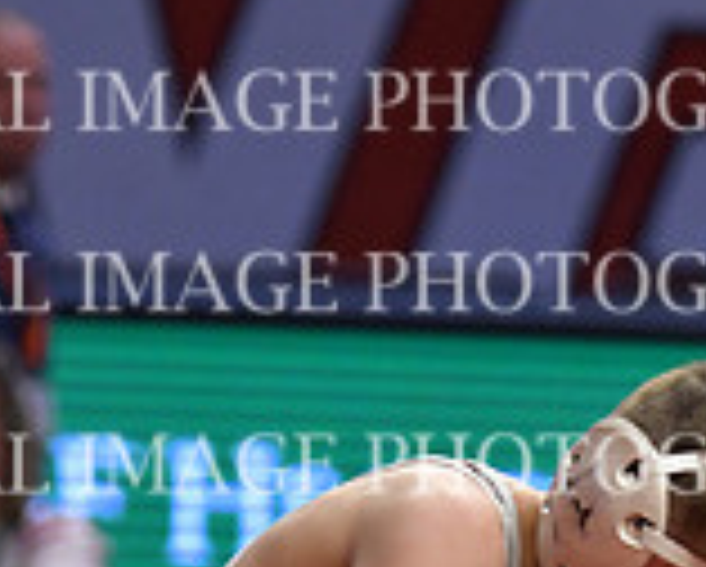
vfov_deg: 2.6
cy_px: 736
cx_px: 342
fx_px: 12594
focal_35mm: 602
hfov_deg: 3.2
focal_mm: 116
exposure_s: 1/1250
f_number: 2.8
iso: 2500
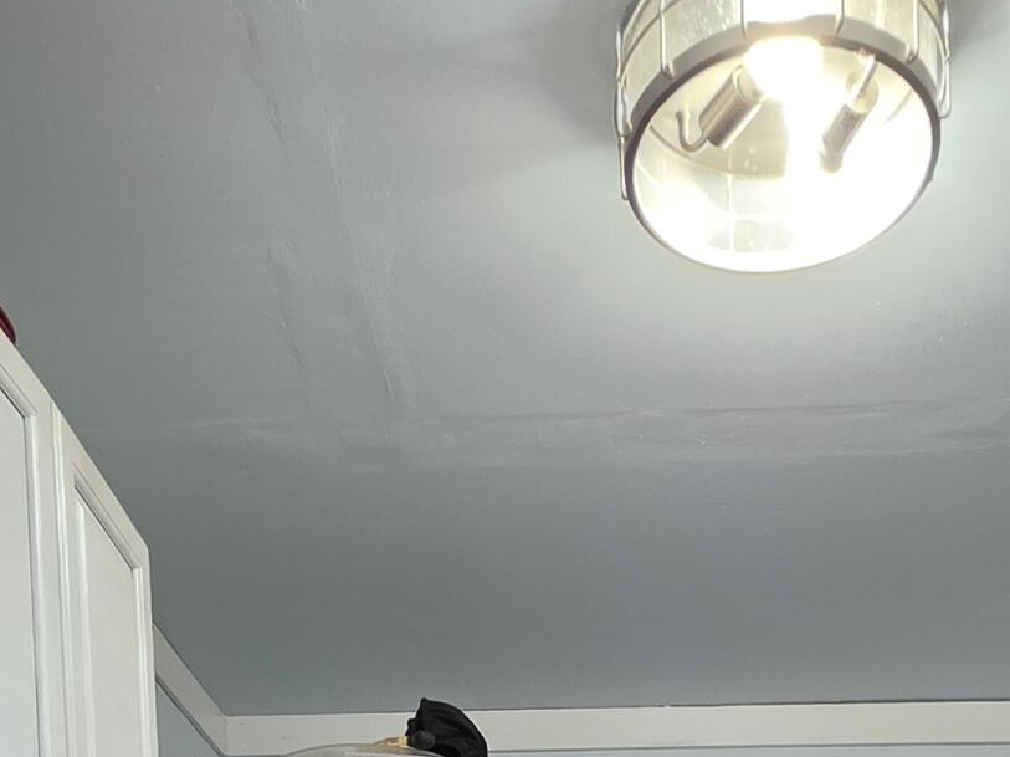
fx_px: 1400
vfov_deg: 21.3
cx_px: 610
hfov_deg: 39.5
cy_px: 1329
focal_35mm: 48
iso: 200
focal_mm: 2.2
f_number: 1.9
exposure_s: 1/60
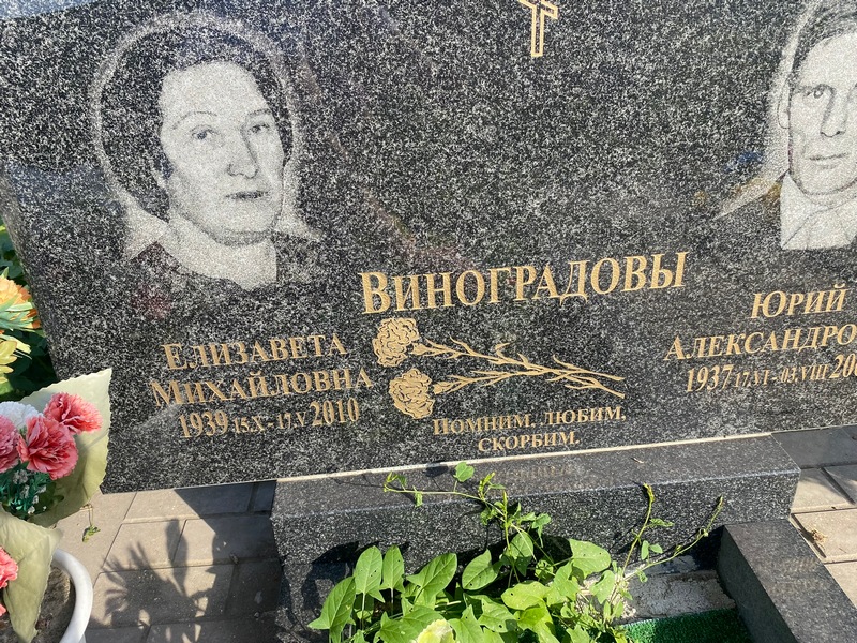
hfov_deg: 67.3
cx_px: 428
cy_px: 322
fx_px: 644
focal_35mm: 26
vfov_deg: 53.1
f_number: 1.8
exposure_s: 1/877
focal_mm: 4.25
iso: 32
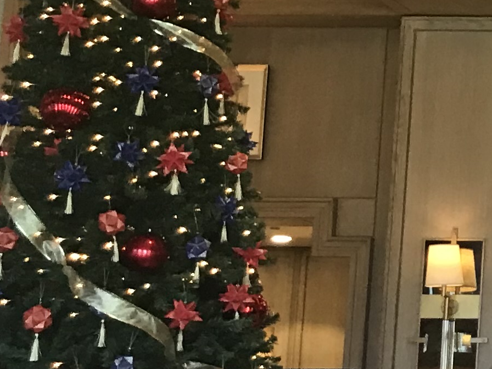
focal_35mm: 126
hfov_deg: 12.9
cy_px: 156
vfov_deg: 11.8
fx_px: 1791
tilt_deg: +9.9
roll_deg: +0.3
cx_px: 1080
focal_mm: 3.99
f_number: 1.8
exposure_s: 1/17
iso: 40
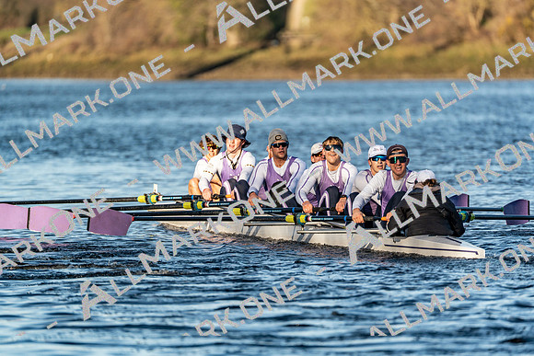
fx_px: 8902
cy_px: 178
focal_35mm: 600
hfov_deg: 3.4
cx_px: 267
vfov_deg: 2.3
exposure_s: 1/2000
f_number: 6.3
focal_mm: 600
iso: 500
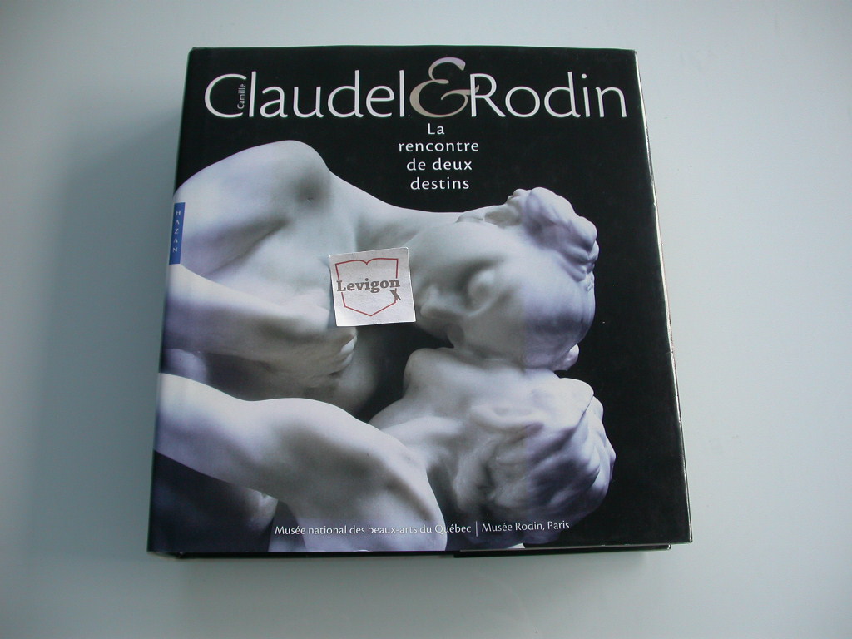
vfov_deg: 37.7
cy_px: 320
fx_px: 935
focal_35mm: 38
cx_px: 426
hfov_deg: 49.0
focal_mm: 7.85
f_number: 2.6
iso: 100
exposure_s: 1/39.1
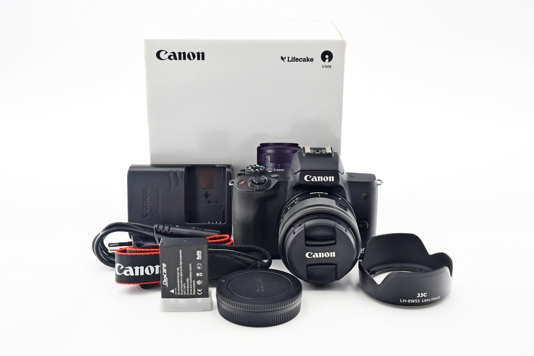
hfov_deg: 41.9
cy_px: 177
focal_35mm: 47
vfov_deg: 28.7
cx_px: 270
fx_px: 697
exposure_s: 1/100
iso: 1250
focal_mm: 31
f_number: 8
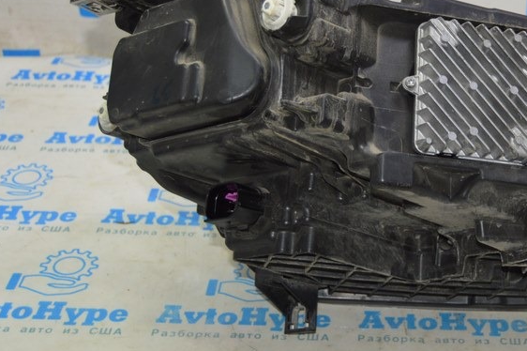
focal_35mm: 71
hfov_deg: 27.6
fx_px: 1039
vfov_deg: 19.1
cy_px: 103
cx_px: 459
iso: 500
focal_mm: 26
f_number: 4
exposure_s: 1/60
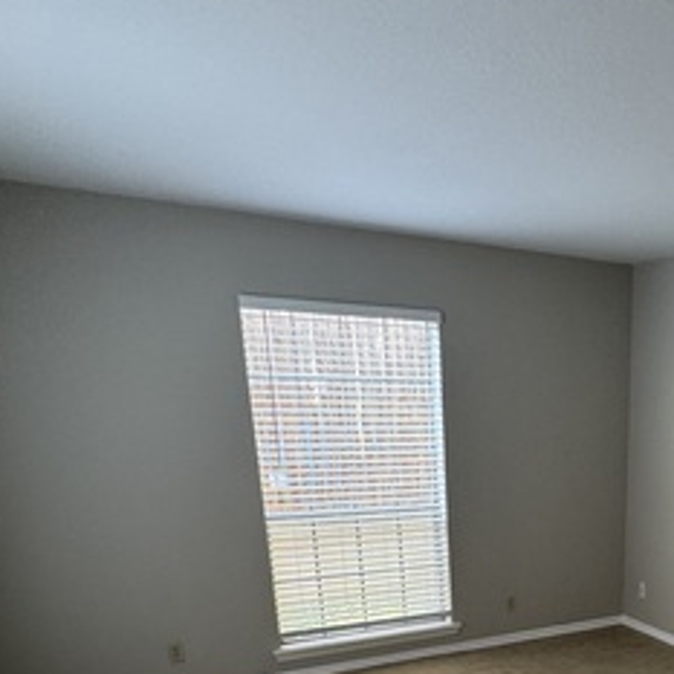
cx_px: 584
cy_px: 651
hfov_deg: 44.8
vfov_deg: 42.8
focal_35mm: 34
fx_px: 749
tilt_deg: -18.5
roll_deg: -1.2
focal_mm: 2.22
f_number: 2.2
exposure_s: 1/60
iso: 160
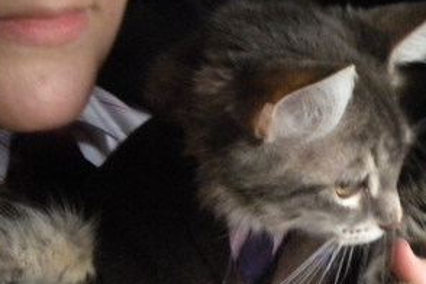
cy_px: 243
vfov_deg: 15.6
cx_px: 422
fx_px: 1029
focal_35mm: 87
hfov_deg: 22.5
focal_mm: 7.4
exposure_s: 1/11.5
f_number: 3.5
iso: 800
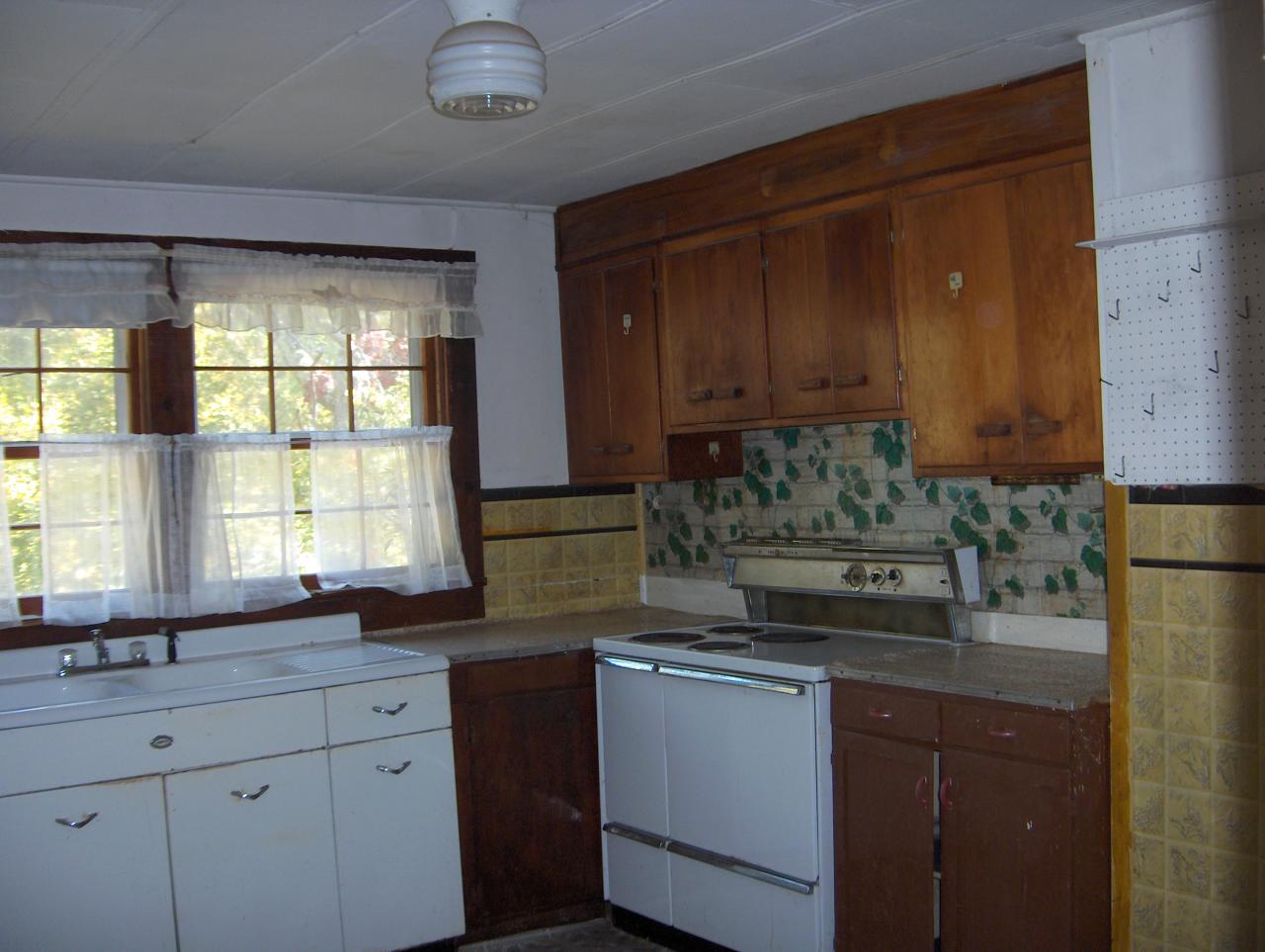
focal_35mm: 39
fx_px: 1427
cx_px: 632
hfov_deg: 47.8
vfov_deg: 36.9
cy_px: 476
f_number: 2.8
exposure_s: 1/60
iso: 100
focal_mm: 8
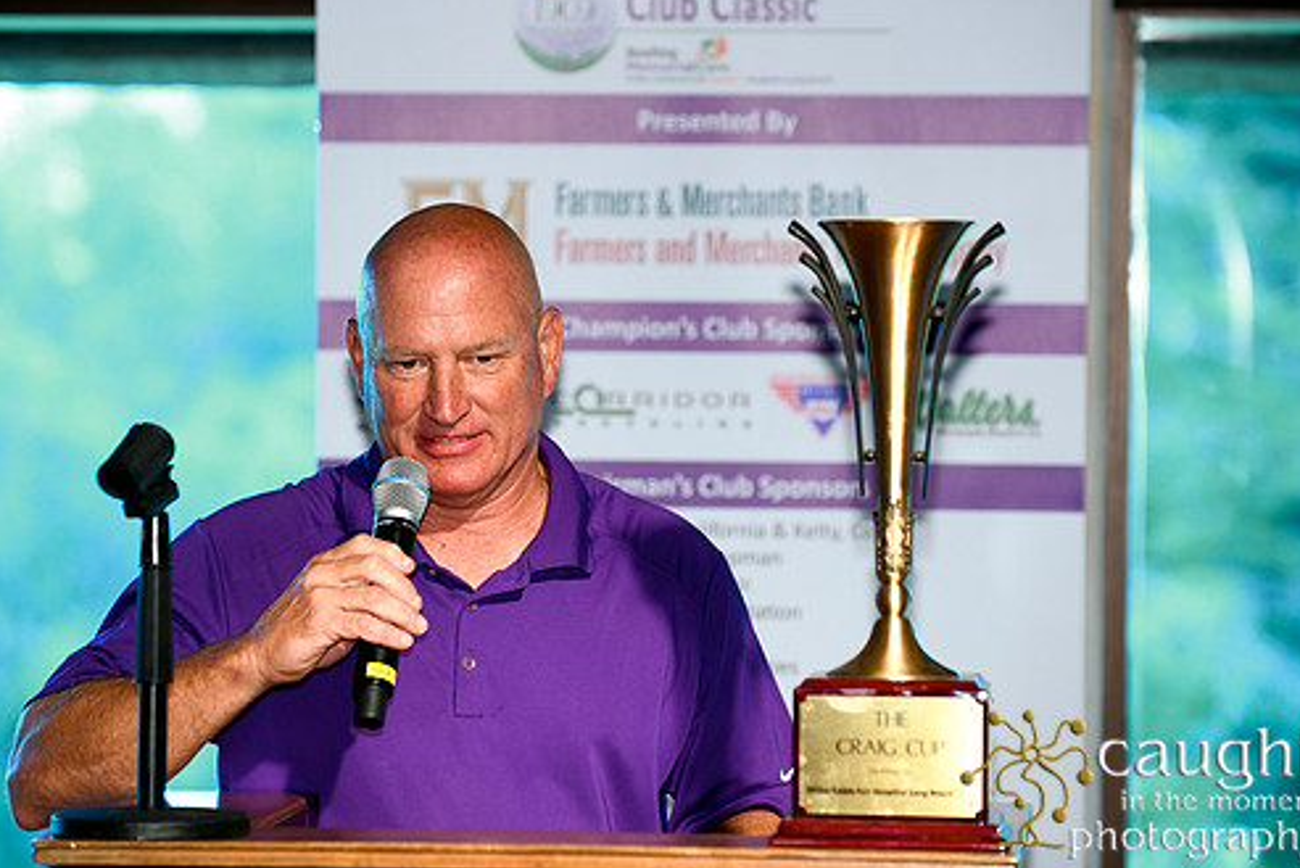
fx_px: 5526
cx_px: 575
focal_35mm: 153
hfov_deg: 13.4
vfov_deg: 9.0
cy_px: 371
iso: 640
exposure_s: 1/200
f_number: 3.5
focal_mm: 130
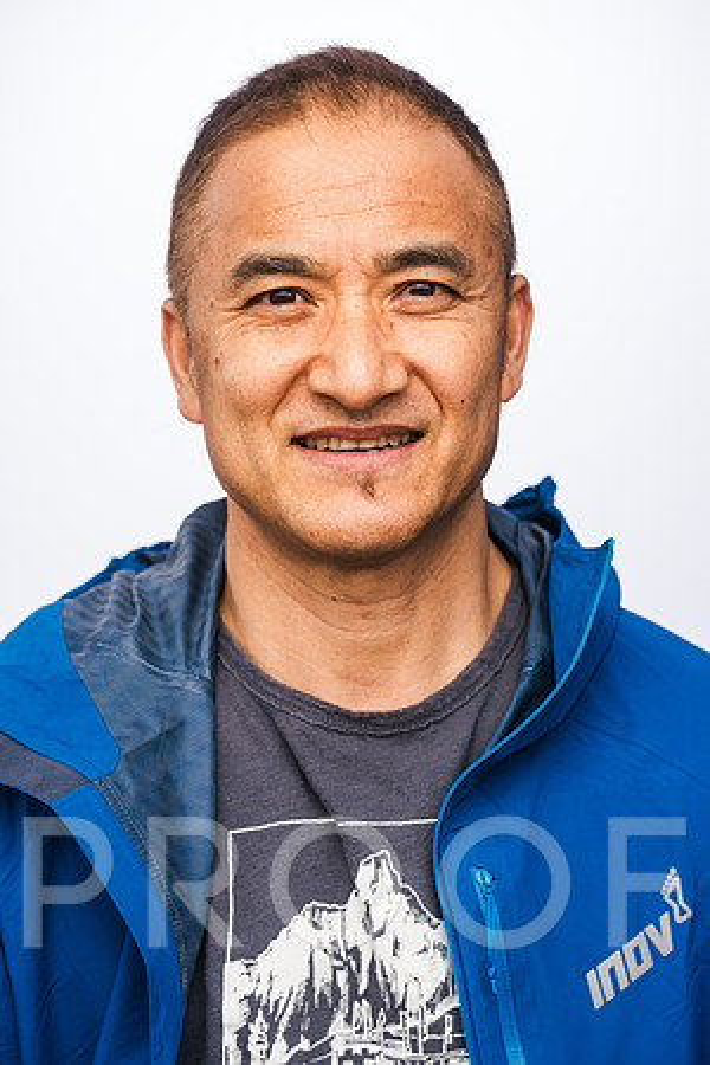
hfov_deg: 17.9
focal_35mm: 76
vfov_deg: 26.7
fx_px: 2248
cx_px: 355
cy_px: 532
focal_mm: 76
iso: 100
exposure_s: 1/250
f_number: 4.5
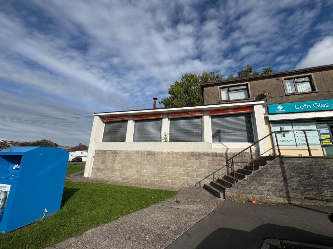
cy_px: 124
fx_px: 135
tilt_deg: +14.8
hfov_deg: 102.1
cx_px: 166
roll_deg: -1.6
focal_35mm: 14
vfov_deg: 85.7
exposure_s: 1/4132
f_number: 2.2
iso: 50
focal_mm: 2.22
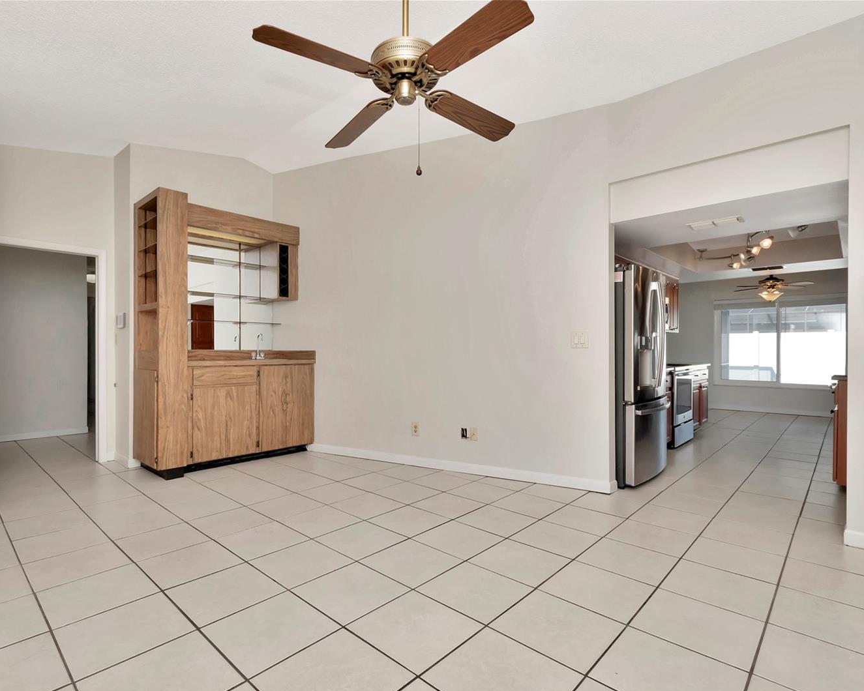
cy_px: 347
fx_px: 435
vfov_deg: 77.0
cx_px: 406
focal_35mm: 17
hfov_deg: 89.5
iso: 500
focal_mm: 10
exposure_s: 1/200
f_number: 10
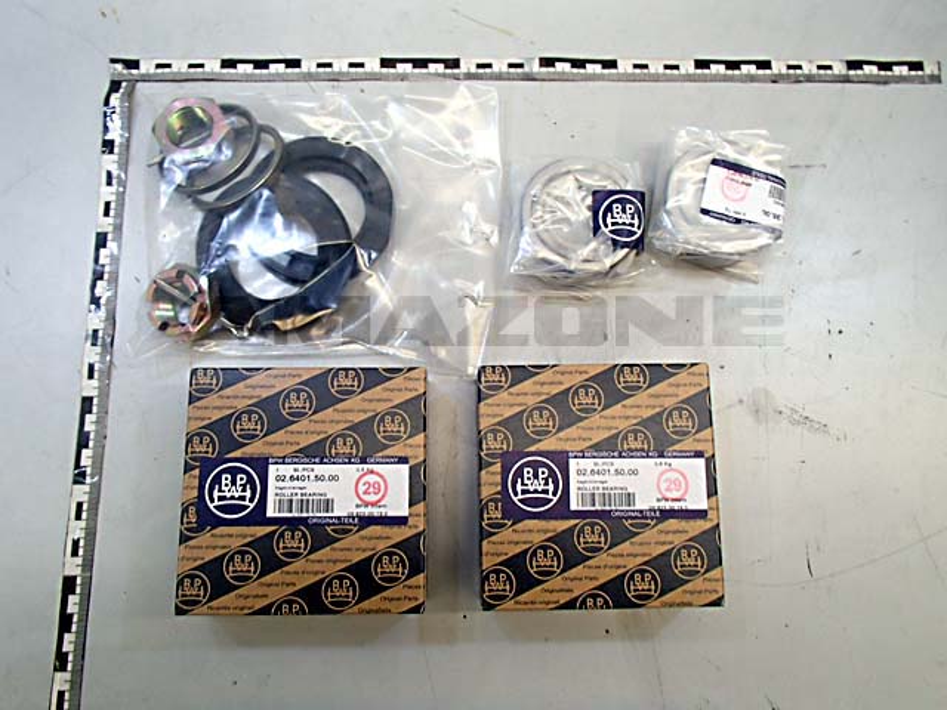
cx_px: 474
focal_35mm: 28
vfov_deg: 49.7
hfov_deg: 63.4
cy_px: 355
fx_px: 766
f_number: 3.9
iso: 320
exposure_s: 1/30
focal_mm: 5
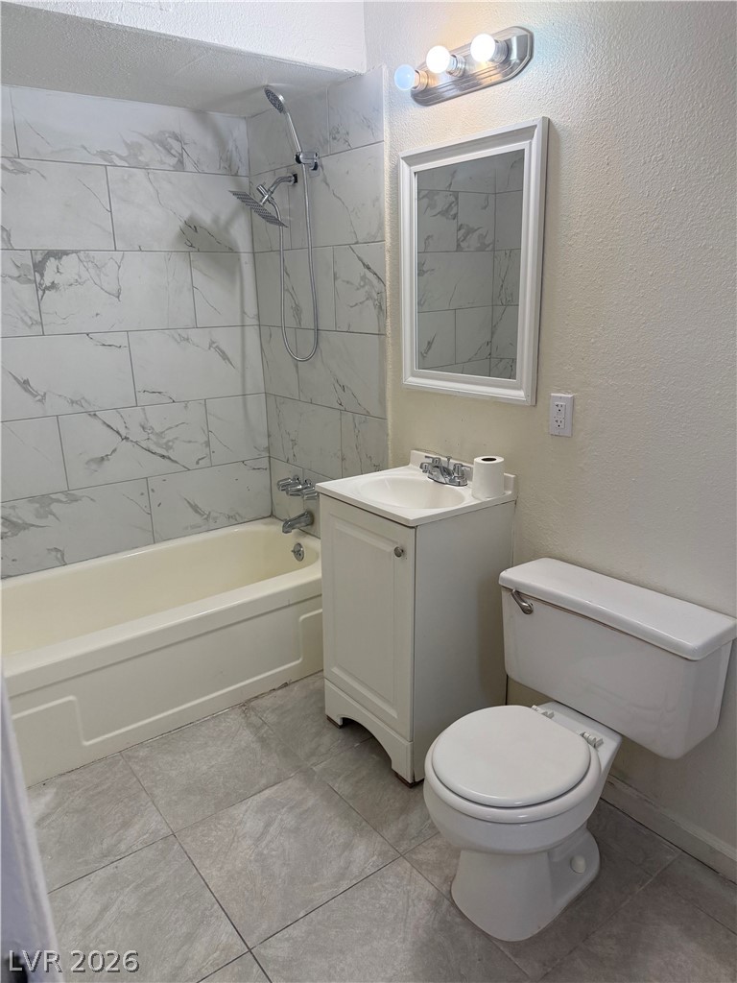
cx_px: 368
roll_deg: +0.9
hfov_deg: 56.8
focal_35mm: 24
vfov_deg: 71.6
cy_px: 492
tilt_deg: -16.9
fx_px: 681
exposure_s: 1/228
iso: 160
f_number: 1.78
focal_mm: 6.76
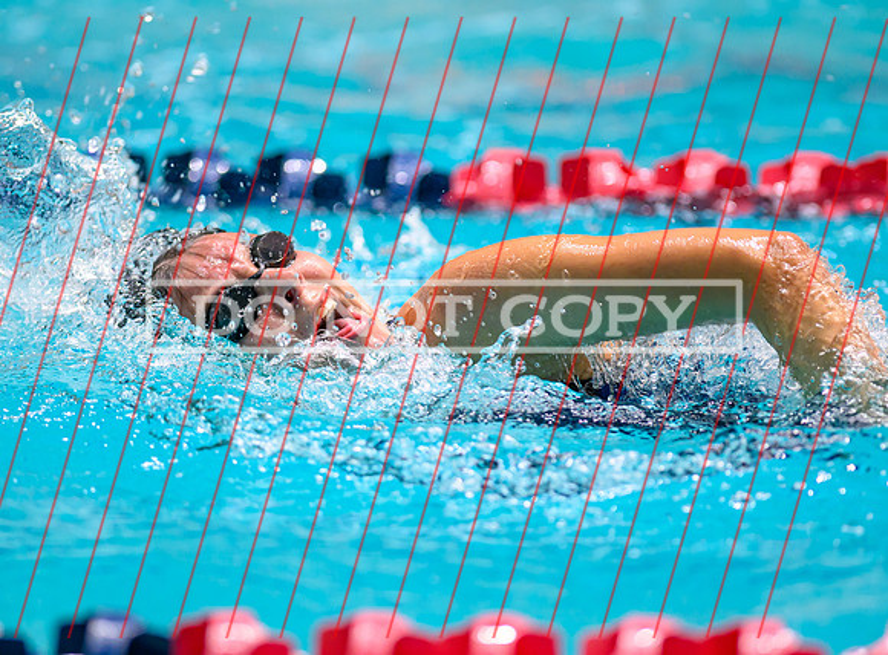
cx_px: 416
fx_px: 10864
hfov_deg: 4.7
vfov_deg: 3.5
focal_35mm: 426
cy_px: 328
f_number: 2.8
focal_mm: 300
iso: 1600
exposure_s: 1/800
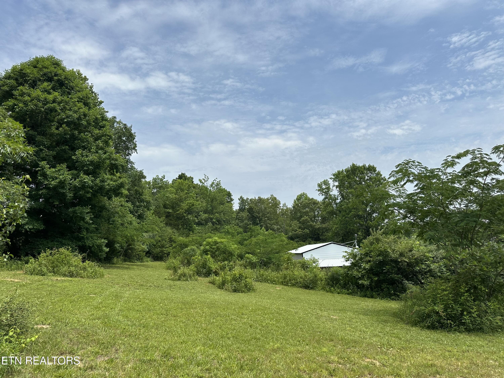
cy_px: 189
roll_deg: +2.1
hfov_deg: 71.6
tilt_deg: +9.0
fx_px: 349
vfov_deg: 56.8
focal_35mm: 24
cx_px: 252
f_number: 1.78
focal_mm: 6.86
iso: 80
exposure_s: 1/7042
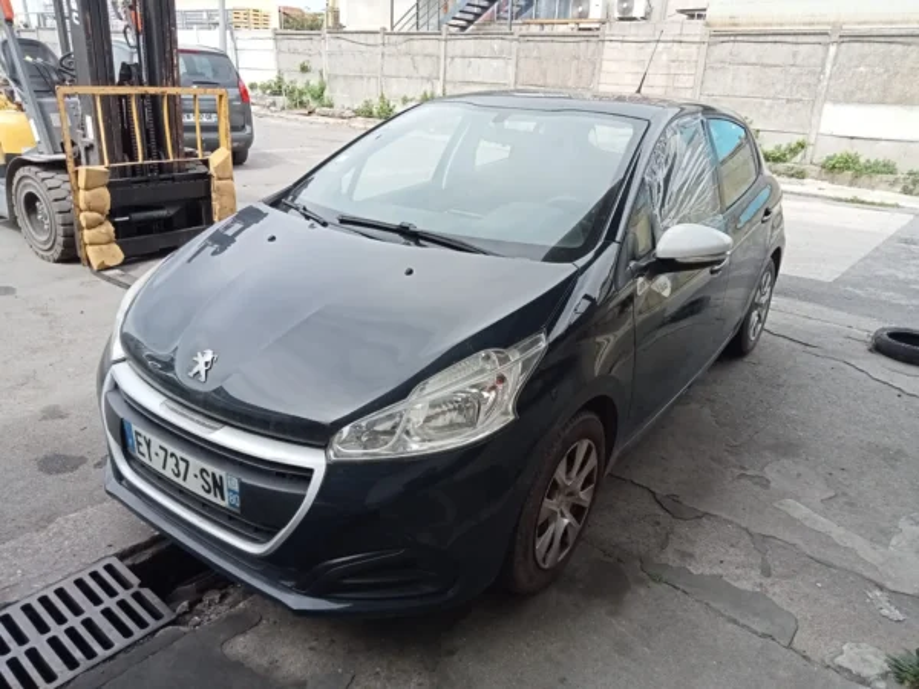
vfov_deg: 49.7
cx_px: 460
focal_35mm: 28
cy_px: 344
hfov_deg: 63.4
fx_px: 743
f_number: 2.2
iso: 102
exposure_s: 1/409
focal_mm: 3.46
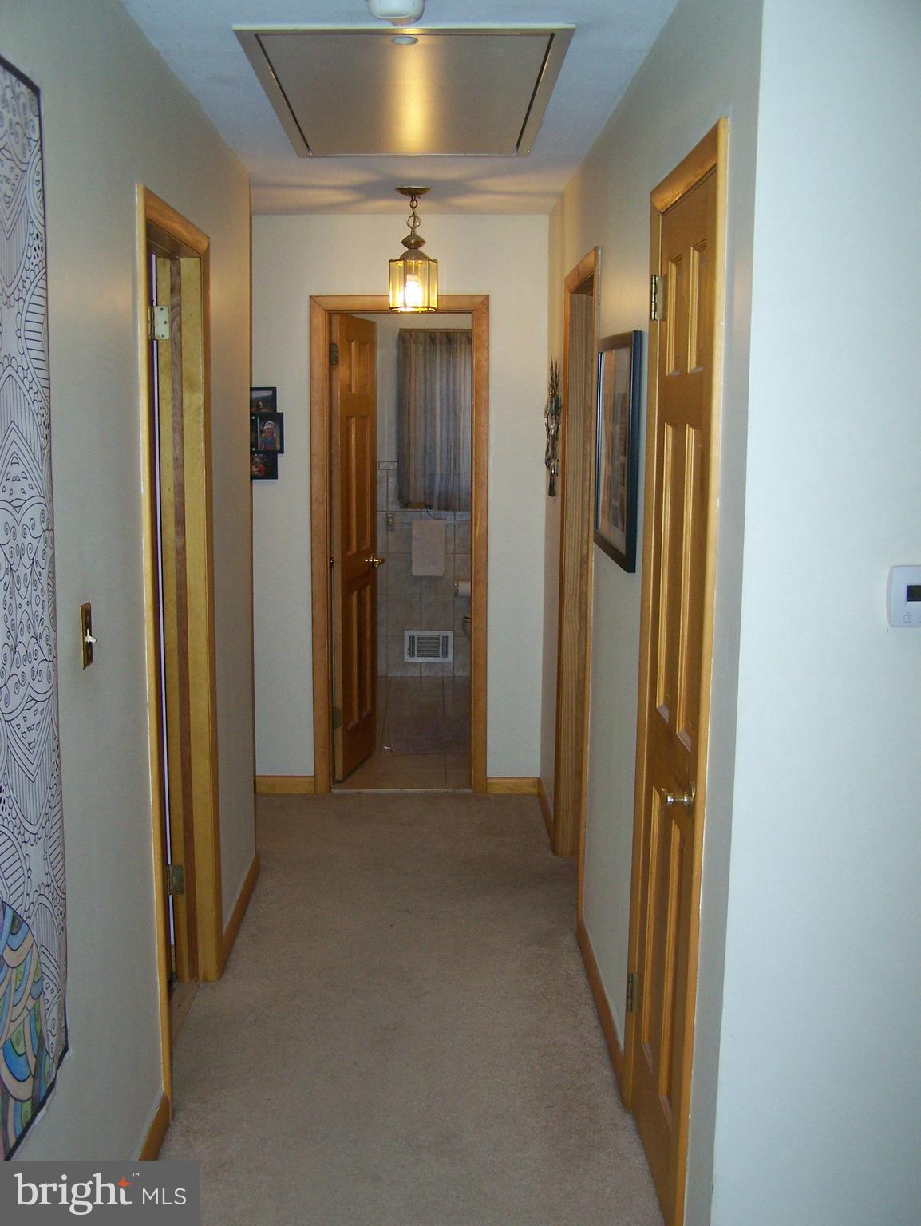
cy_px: 613
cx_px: 460
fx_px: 1347
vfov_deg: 48.9
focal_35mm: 38
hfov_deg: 37.8
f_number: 2.8
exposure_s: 1/60
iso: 160
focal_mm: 6.3
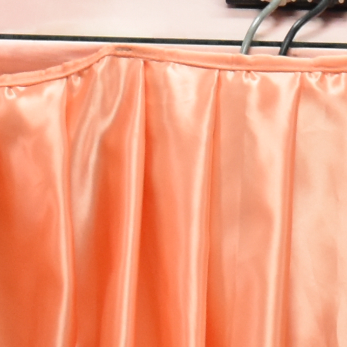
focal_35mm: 321
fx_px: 3640
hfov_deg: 5.4
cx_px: -12
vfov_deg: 5.1
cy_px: -723
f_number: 4
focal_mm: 27
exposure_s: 1/60
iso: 800
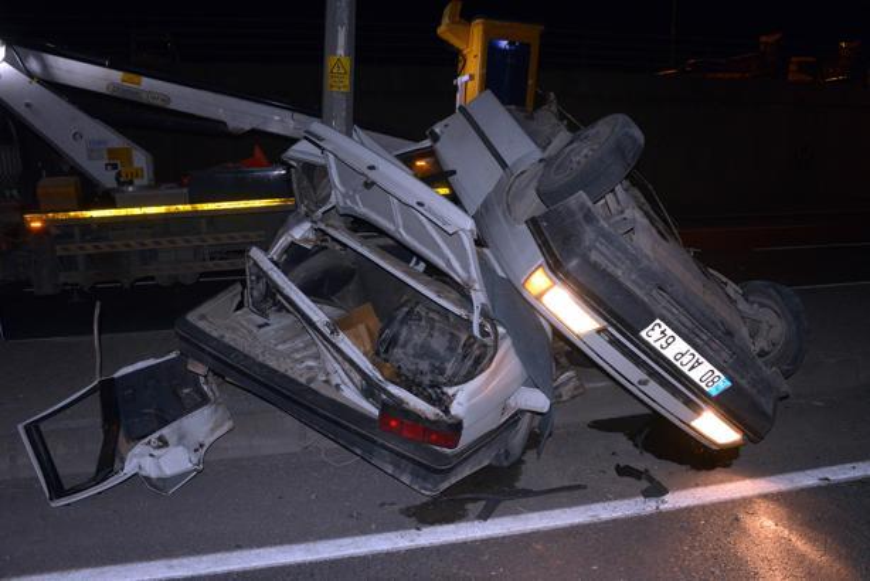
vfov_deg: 46.4
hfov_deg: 65.4
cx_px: 435
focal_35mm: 28
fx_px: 677
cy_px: 290
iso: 5000
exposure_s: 1/200
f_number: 8
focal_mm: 28
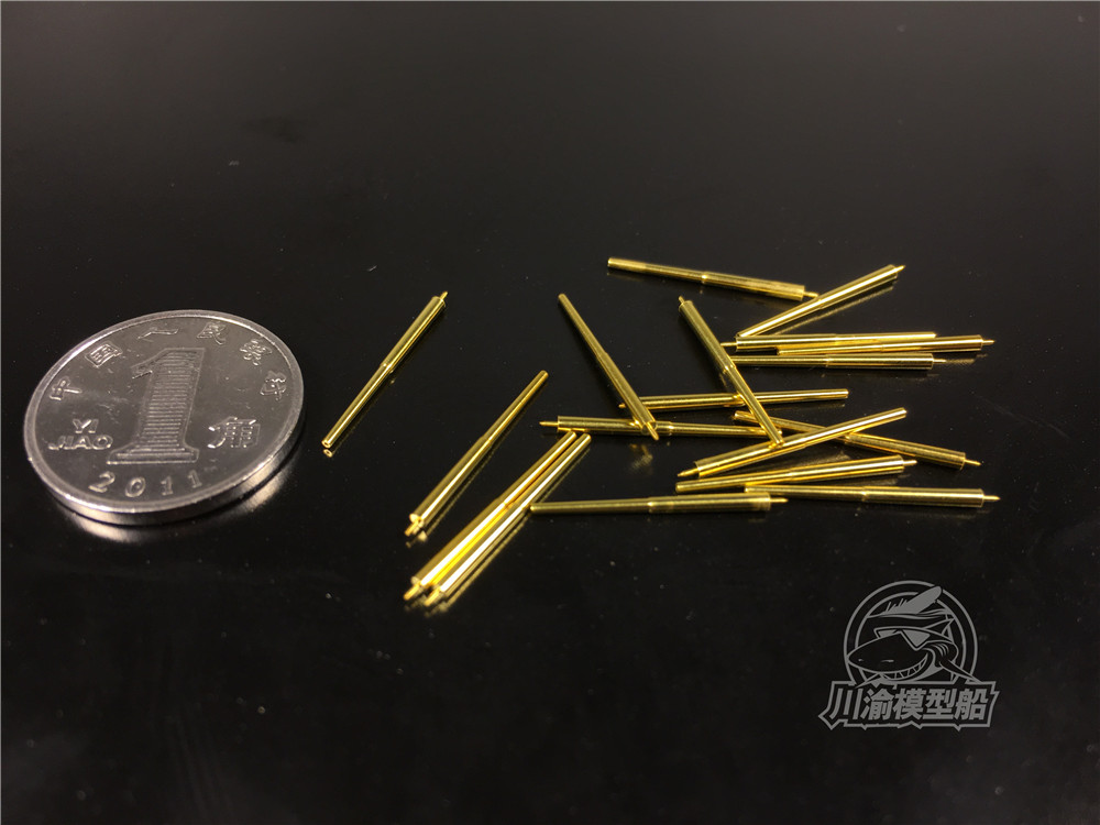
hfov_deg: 61.7
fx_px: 922
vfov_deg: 48.2
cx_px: 550
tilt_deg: -48.9
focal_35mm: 29
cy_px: 412
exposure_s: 1/100
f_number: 2.2
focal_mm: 4.15
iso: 40
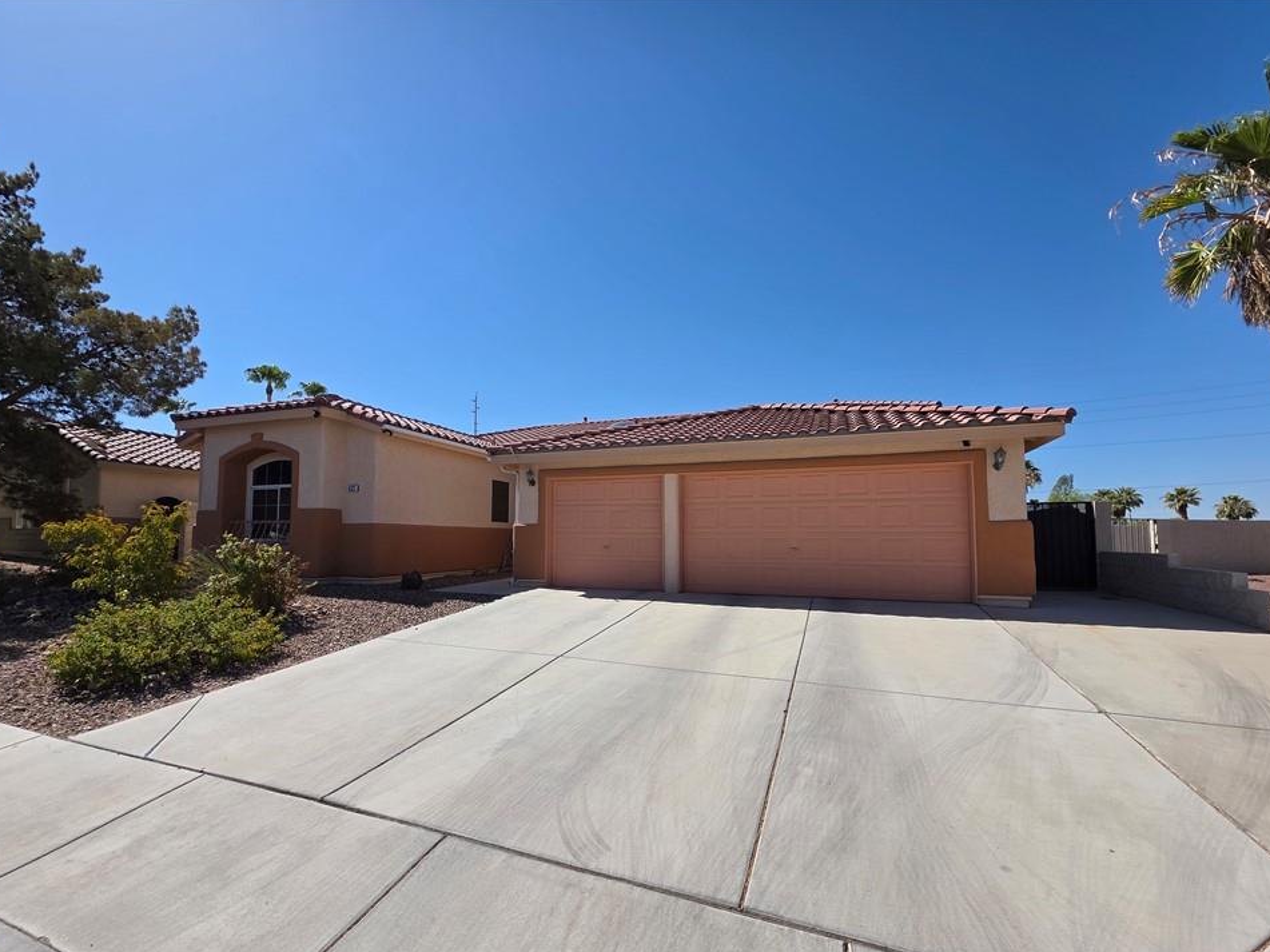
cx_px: 625
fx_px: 514
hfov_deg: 102.1
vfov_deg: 85.5
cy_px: 507
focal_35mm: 14
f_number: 1.9
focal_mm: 2.2
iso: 40
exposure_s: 1/3717
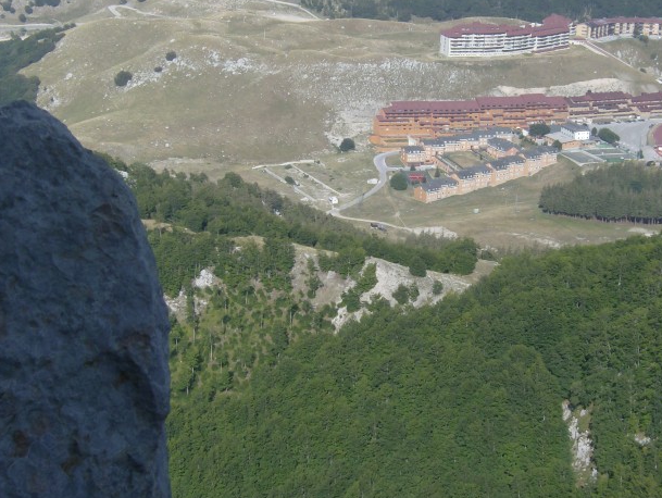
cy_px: 176
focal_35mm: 92
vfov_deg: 16.1
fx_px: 1761
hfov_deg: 21.3
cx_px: 380
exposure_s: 1/421
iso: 100
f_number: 6.2
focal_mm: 11.6
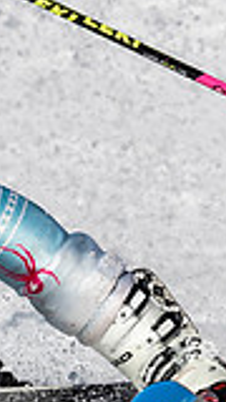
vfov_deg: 0.9
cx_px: -189
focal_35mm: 2473
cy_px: 25
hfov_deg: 0.5
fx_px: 26346
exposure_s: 1/2000
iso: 200
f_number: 8
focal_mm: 400
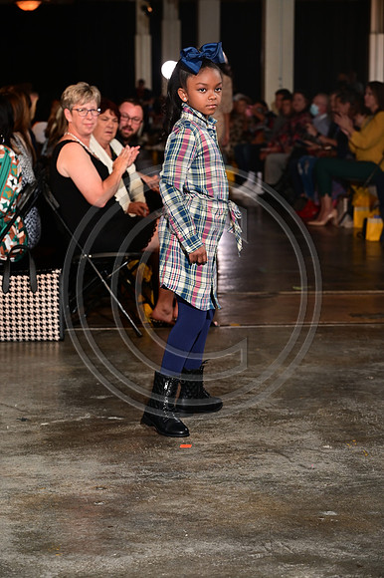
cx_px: 192
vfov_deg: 20.4
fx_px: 1602
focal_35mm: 100
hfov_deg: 13.7
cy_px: 289
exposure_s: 1/125
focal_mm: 100
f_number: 6.3
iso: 1000
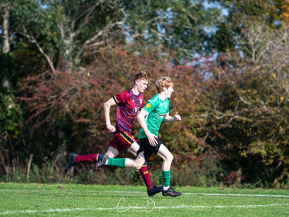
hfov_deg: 6.9
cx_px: 141
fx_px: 2388
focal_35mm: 286
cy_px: 109
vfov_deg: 5.2
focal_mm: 175
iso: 320
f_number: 2.8
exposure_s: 1/3200
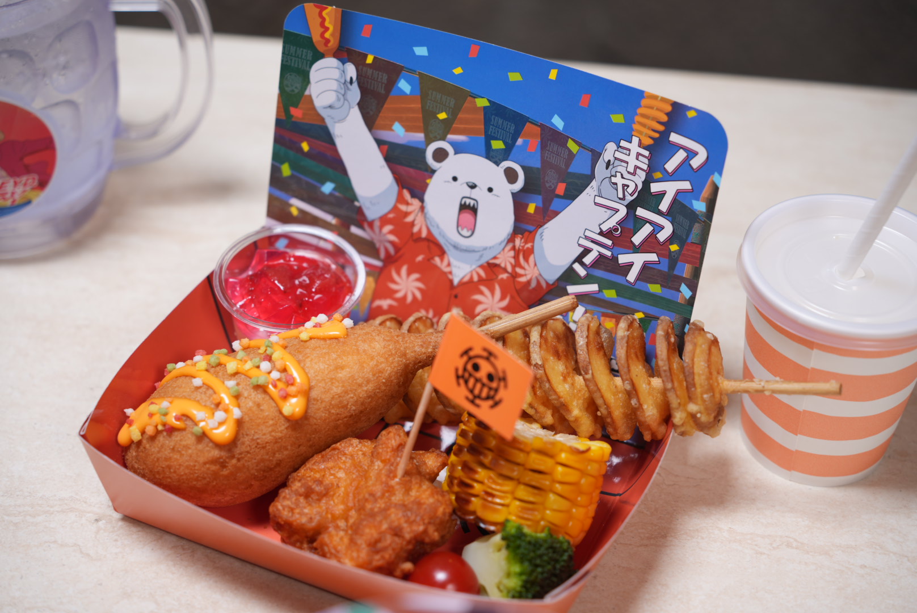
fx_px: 1631
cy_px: 306
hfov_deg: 31.4
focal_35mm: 64
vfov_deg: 21.3
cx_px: 458
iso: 200
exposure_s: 1/80
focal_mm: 64
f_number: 4
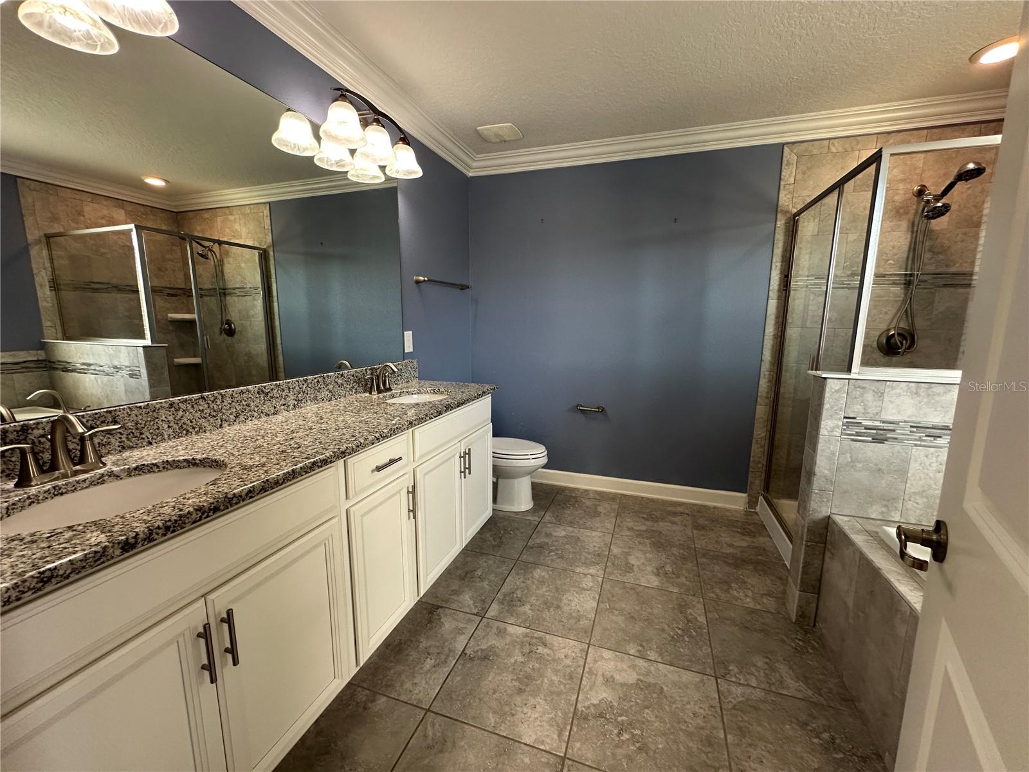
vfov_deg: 85.7
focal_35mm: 14
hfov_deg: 102.1
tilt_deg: -8.3
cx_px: 514
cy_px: 386
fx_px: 416
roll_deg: -0.5
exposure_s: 1/120
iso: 200
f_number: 2.2
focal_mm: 2.22
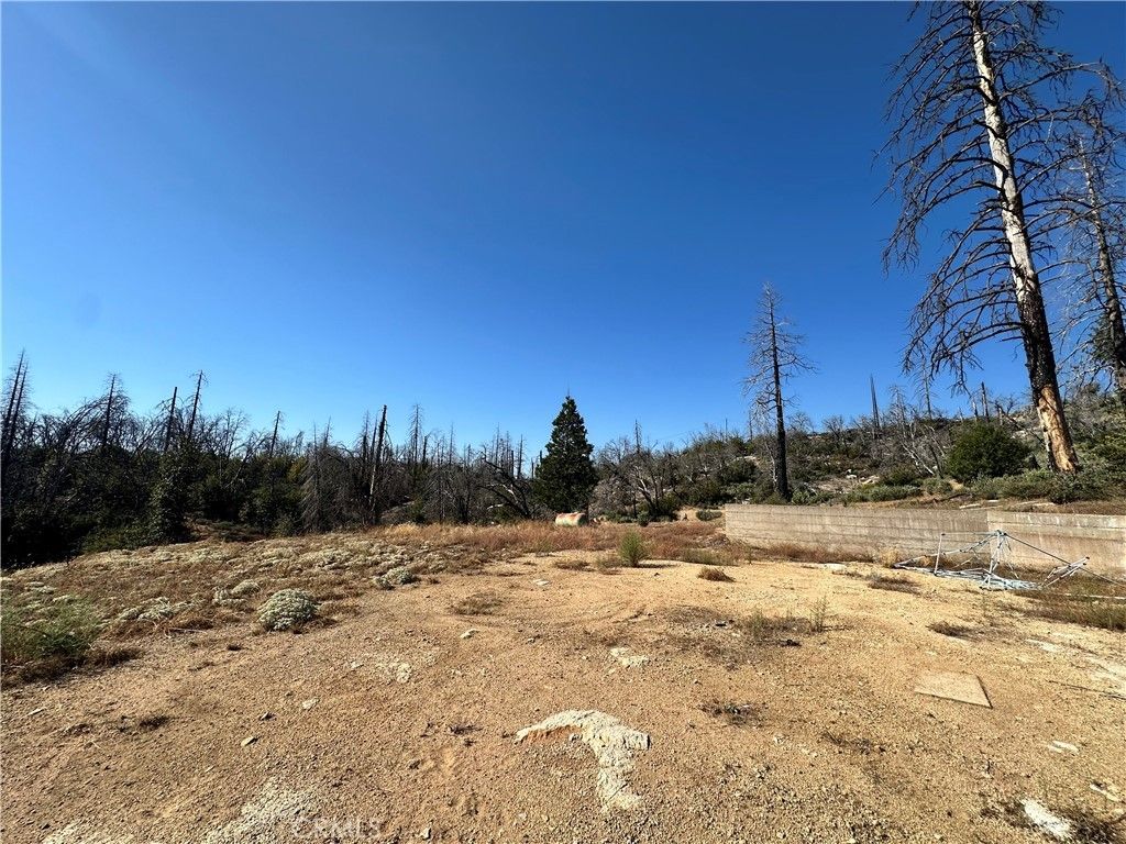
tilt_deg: +9.1
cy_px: 422
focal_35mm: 14
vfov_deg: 85.7
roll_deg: -1.3
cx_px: 563
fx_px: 455
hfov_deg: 102.1
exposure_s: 1/2304
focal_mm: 2.22
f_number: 2.2
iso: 40
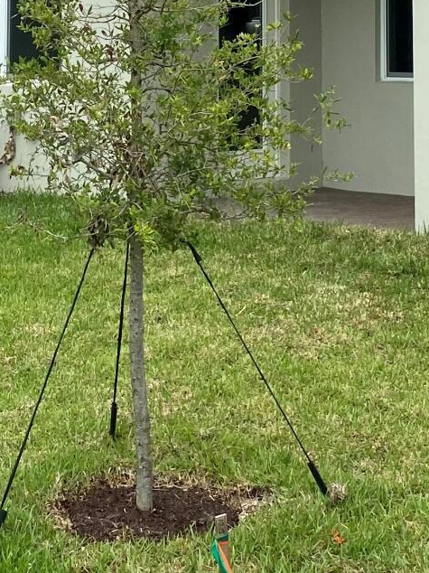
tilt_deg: +3.7
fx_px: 1356
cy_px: -206
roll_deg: +0.5
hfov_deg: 17.6
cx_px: 404
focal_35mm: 82
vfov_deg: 21.2
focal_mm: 4.25
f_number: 1.8
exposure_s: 1/2358
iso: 32
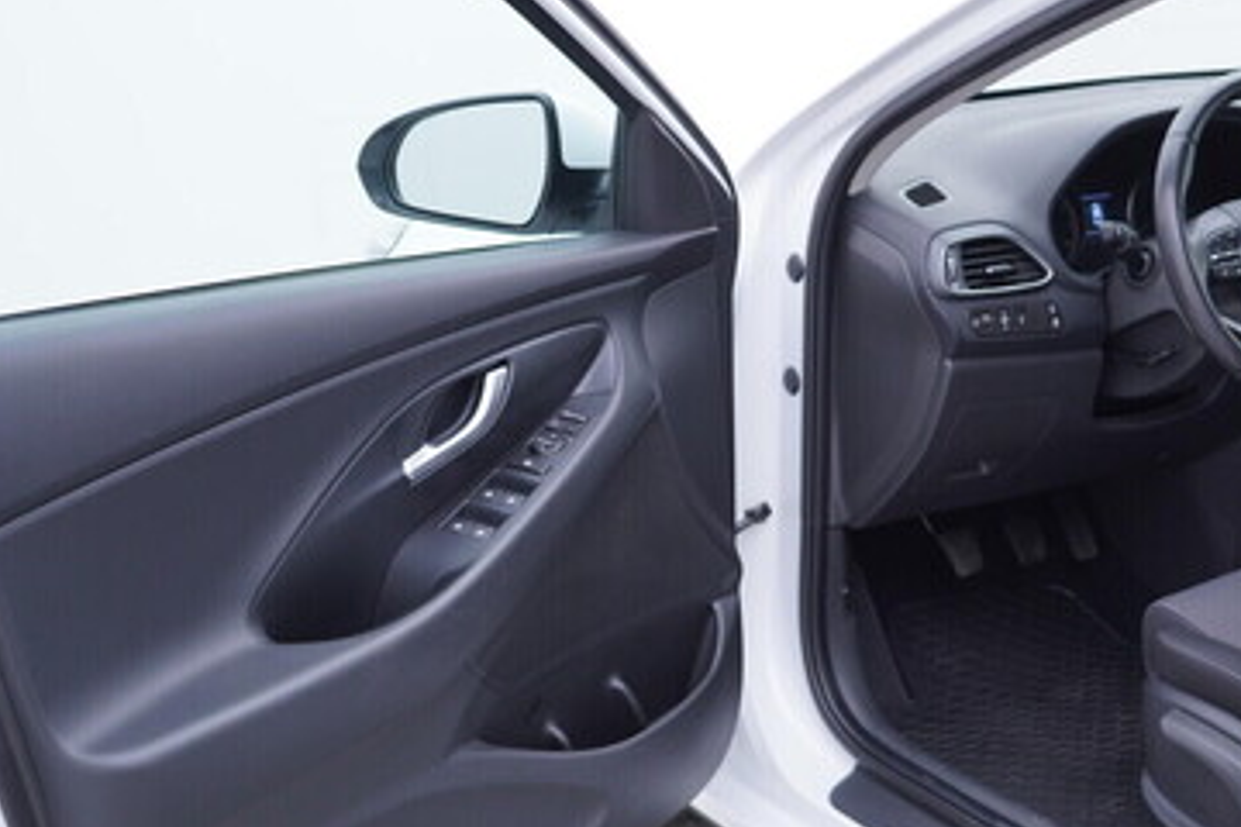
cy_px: 477
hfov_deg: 35.8
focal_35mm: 55
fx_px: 1896
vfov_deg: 24.6
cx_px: 855
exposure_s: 1/50
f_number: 3.2
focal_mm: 24
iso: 125
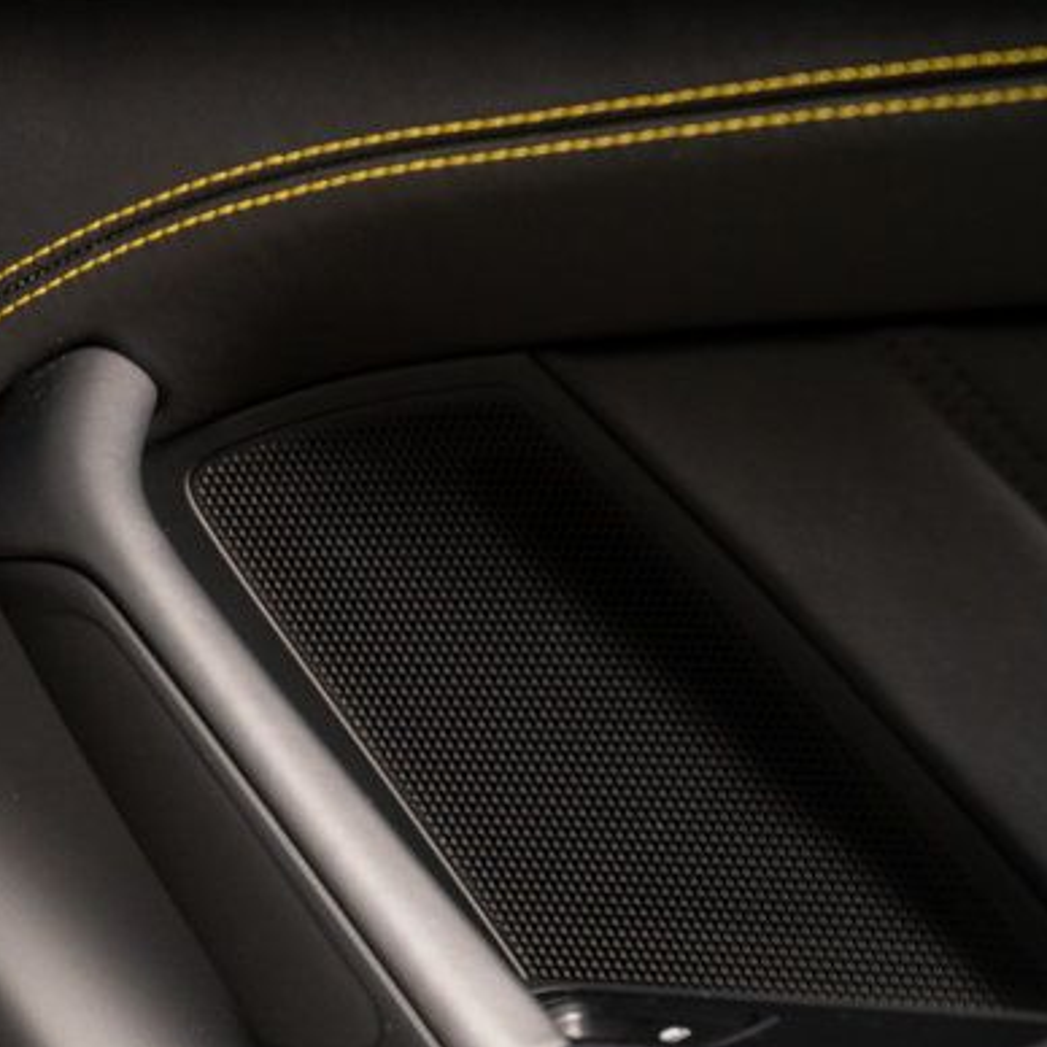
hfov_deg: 10.9
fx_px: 5372
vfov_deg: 11.1
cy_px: 870
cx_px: -281
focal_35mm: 157
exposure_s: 1/200
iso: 400
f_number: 5.6
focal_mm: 70
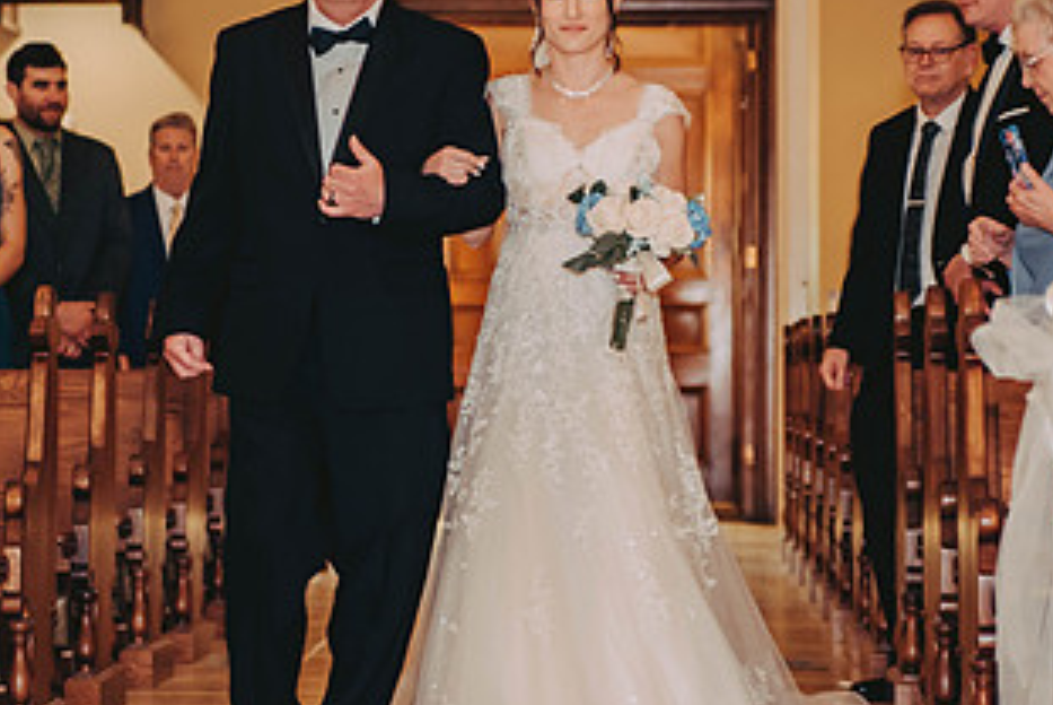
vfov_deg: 11.2
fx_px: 3601
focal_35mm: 123
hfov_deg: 16.6
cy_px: 314
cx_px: 508
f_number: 2.8
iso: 800
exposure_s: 1/100
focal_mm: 66
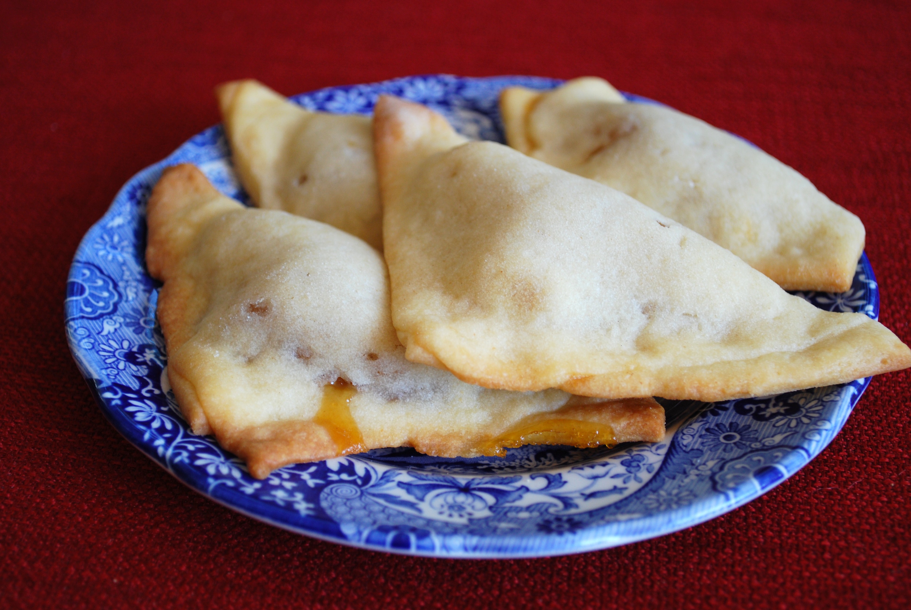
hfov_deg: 33.4
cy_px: 305
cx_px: 456
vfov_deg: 22.7
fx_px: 1520
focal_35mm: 60
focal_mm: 40
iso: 220
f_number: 5.3
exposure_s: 1/60
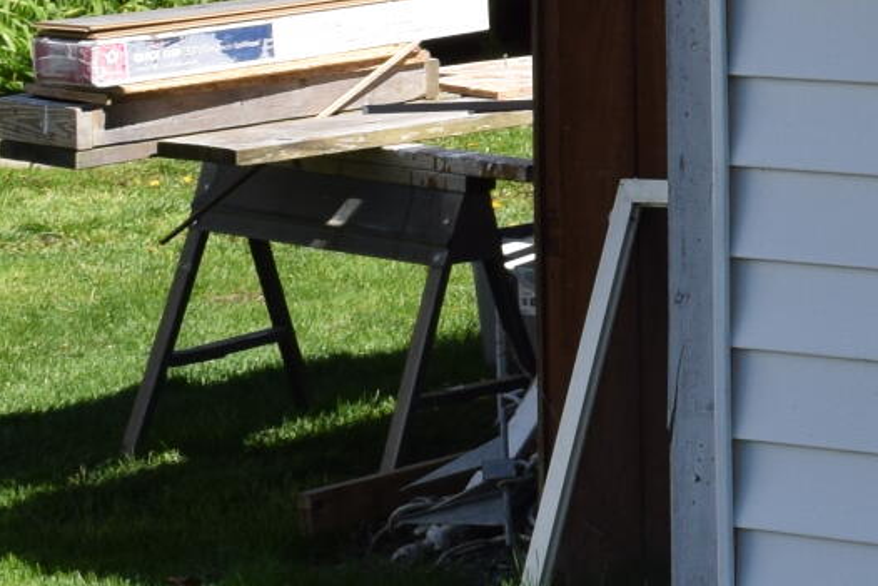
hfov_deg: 10.4
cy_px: -42
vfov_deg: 8.0
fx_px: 4171
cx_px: 2075
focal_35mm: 171
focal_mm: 20
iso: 200
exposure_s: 1/400
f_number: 10
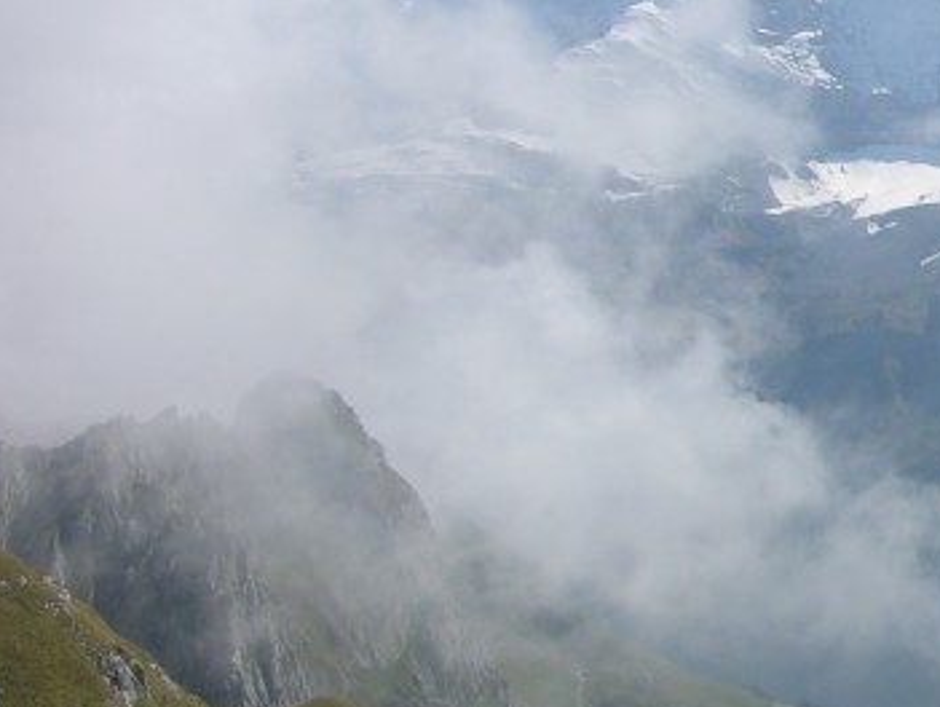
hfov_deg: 17.7
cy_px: 126
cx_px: 1320
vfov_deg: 14.4
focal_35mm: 102
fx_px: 2773
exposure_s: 1/274
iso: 50
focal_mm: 8.9
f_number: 7.1
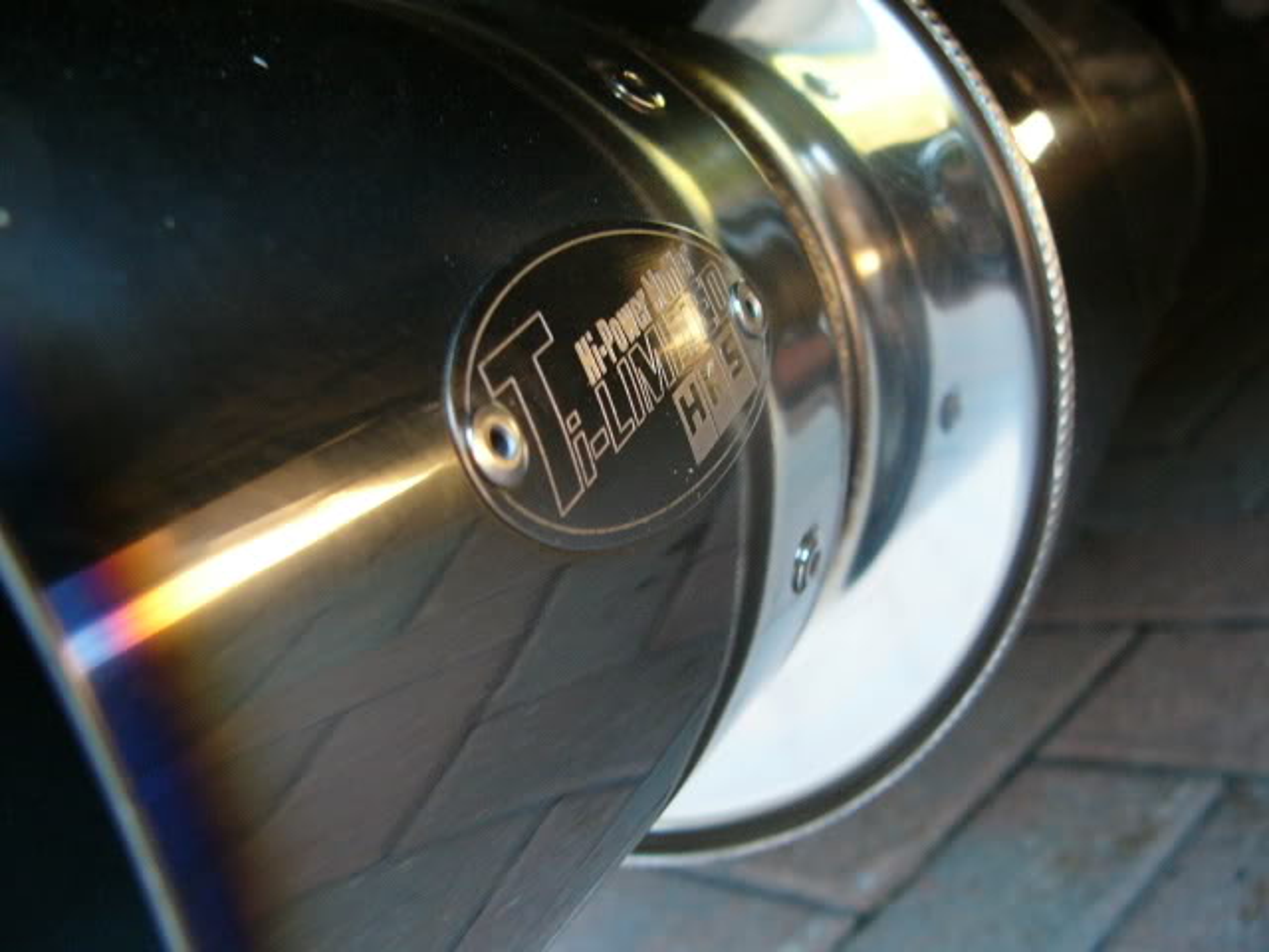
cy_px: 476
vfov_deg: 39.7
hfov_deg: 51.4
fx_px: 1320
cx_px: 634
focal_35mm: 36
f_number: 2.8
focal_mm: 6
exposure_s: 1/25
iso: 200
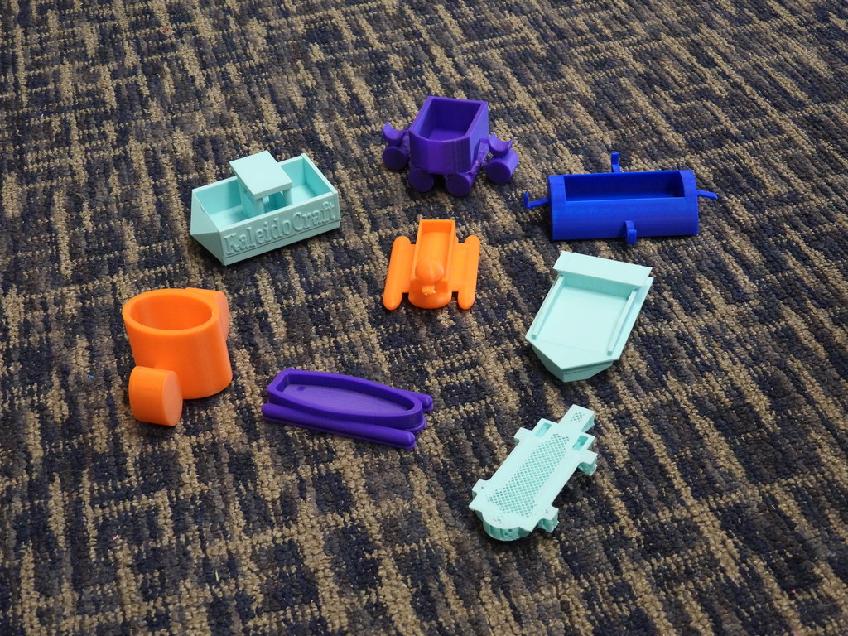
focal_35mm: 50
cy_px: 318
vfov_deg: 29.1
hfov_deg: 38.2
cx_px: 424
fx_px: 1225
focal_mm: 8.9
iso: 400
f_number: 3.5
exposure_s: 1/25
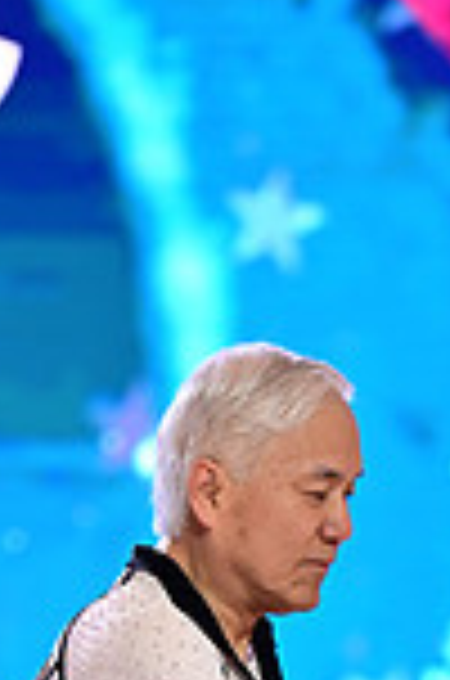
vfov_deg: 3.9
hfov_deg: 2.6
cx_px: 364
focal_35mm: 520
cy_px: 1112
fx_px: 9794
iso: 1600
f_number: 2.8
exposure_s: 1/400
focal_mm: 135
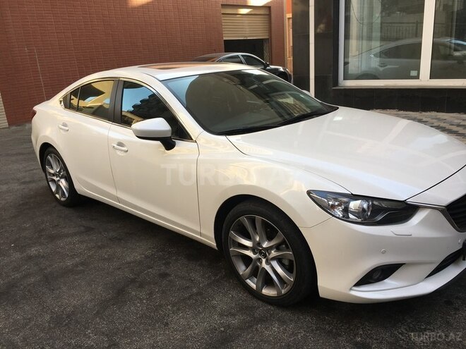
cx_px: 233
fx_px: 390
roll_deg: +4.1
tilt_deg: -18.0
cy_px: 174
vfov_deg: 48.2
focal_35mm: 29
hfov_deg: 61.7
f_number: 2.2
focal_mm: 4.15
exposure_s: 1/100
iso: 25
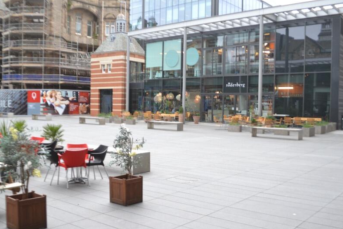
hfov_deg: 54.4
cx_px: 158
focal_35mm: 35
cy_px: 118
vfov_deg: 37.9
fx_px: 334
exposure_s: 1/60
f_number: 4
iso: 400
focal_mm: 18
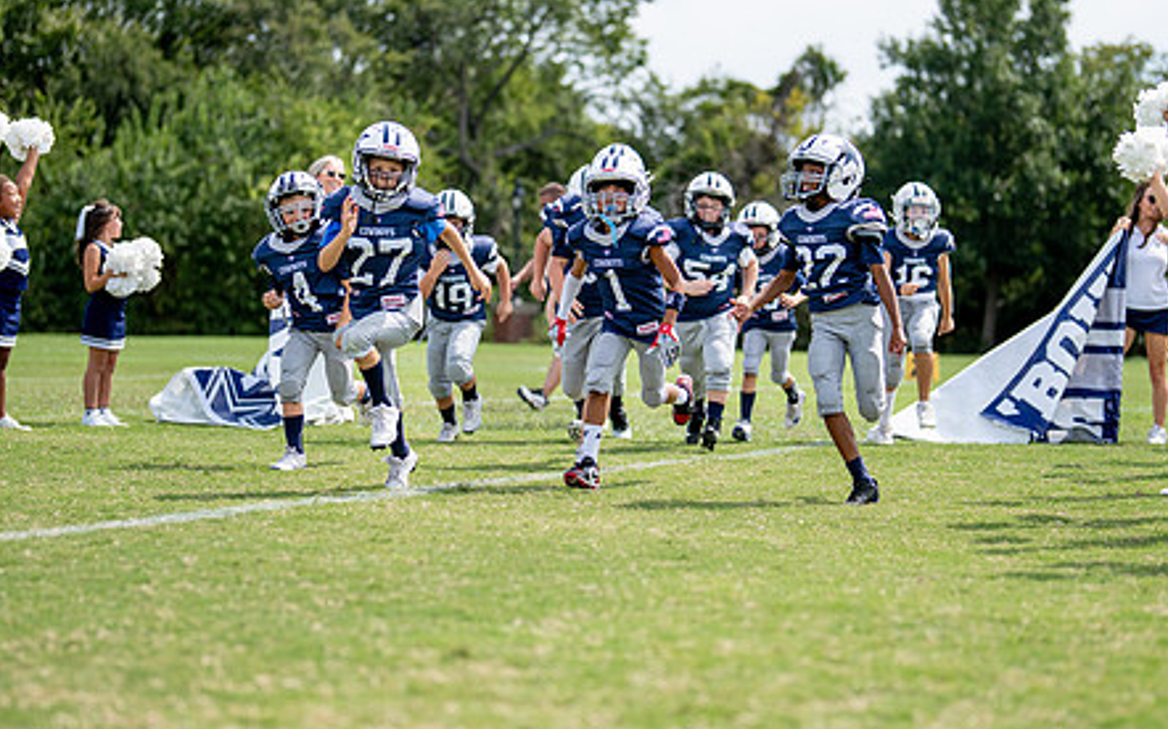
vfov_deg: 14.5
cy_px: 284
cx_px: 610
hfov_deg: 23.0
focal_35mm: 90
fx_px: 2864
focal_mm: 50
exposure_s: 1/6400
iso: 100
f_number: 1.2
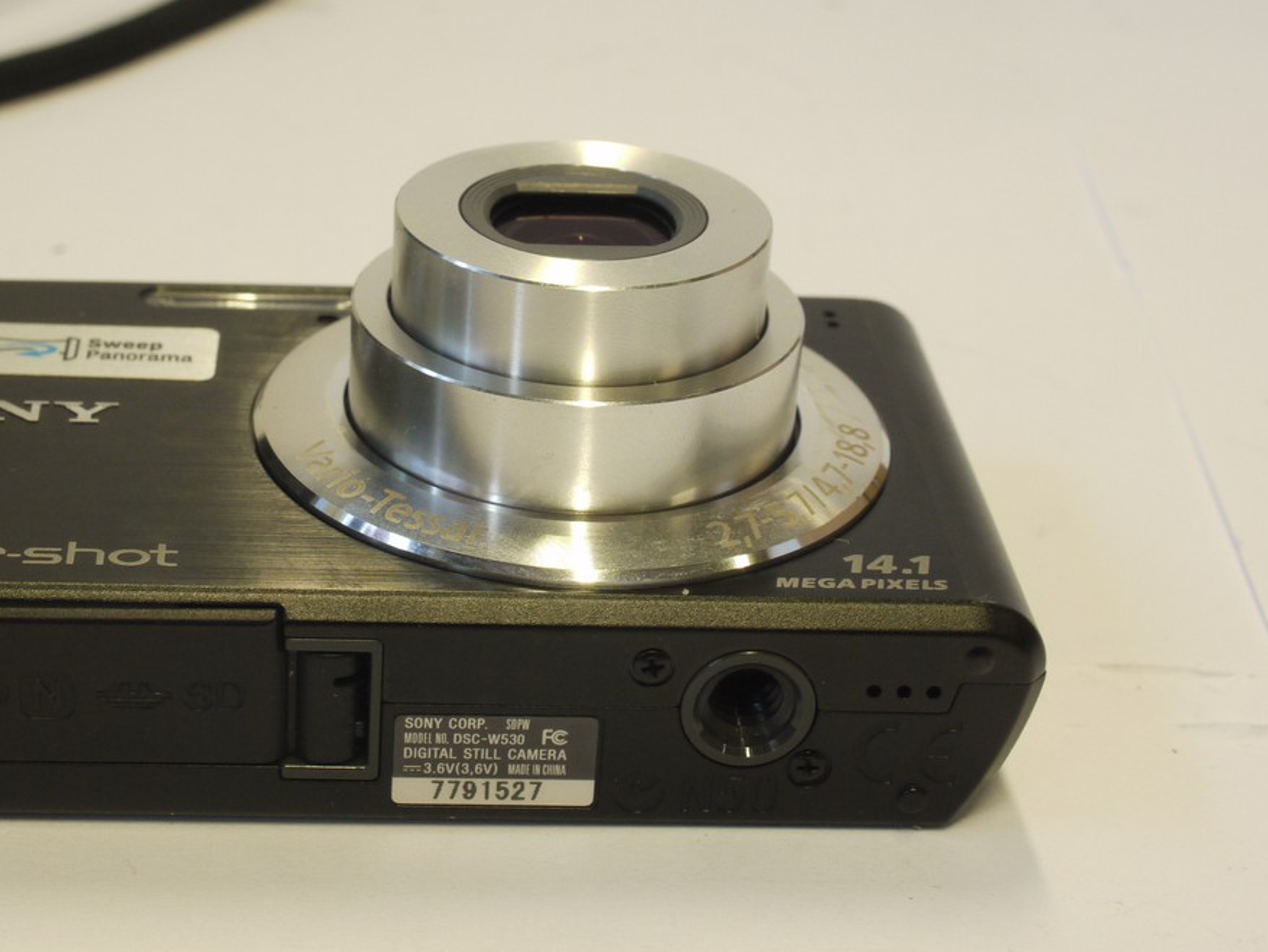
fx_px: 3005
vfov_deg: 18.0
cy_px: 412
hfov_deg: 23.7
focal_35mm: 82
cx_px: 416
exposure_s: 1/13
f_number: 10
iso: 400
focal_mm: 30
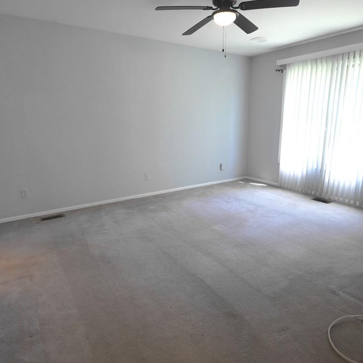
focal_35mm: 22
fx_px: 261
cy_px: 186
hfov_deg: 69.5
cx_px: 198
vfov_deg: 69.6
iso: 320
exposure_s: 1/60
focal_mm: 9
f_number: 4
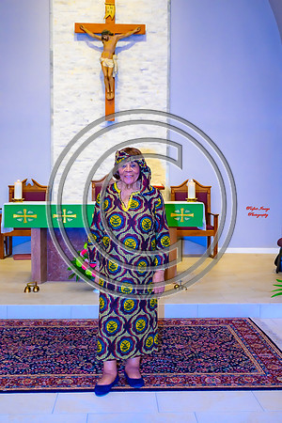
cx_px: 141
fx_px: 493
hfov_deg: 31.9
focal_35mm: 42
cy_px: 212
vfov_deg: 46.4
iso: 560
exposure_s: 1/80
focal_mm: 28
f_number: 2.8
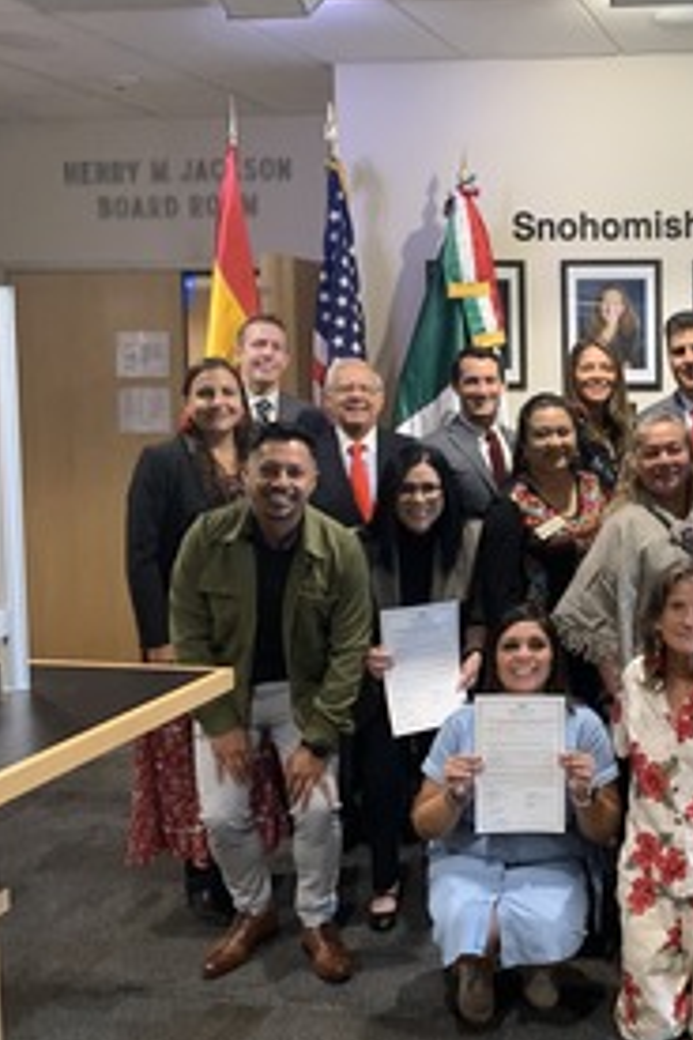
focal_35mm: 42
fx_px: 1213
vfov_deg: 46.3
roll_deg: +0.3
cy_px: 465
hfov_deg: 29.6
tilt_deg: -4.8
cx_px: 708
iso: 400
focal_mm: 4.25
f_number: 1.8
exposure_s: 1/40
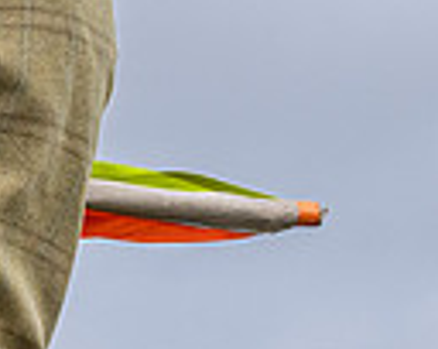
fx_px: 4724
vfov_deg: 4.2
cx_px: -202
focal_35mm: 365
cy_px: 163
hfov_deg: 5.3
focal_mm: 70
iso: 800
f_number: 4
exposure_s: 1/4000
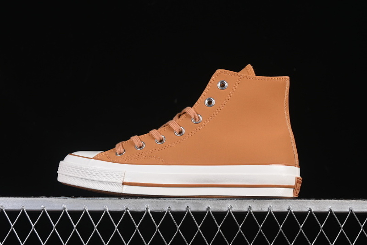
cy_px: 122
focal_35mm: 75
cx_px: 184
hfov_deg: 27.0
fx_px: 765
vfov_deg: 18.2
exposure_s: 1/80
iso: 160
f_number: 8
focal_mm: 50
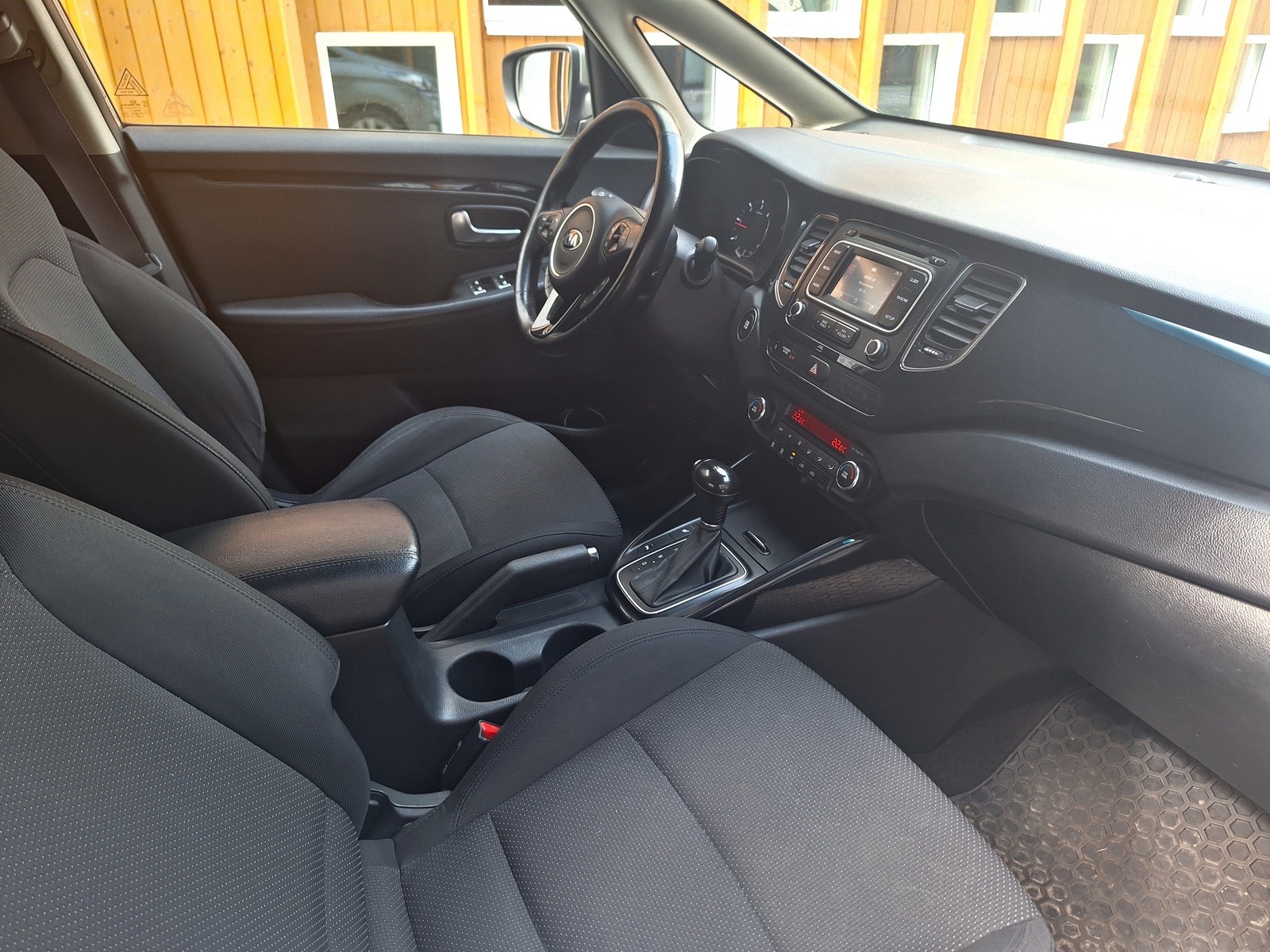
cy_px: 476
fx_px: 844
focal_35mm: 23
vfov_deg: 58.9
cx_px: 635
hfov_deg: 73.9
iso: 50
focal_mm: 5.54
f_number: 1.8
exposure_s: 1/50
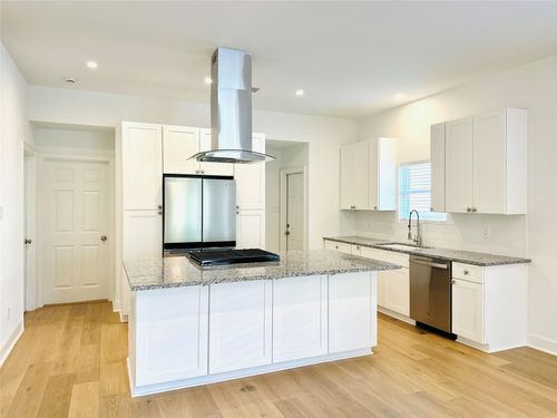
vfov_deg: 56.8
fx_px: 386
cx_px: 278
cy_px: 209
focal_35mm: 24
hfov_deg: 71.6
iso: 125
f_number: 1.78
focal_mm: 6.86
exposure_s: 1/120
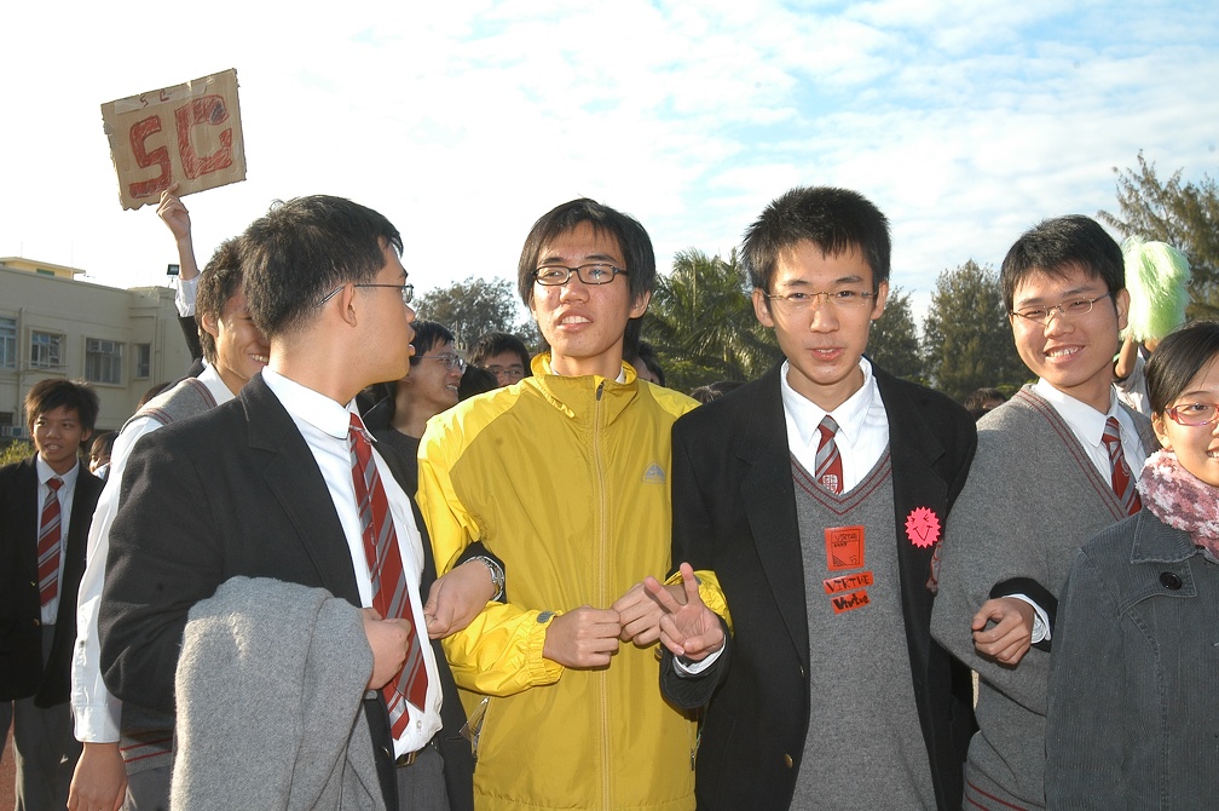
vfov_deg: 34.1
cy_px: 406
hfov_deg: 49.6
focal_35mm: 39
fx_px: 1319
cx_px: 610
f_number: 8
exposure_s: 1/160
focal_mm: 26
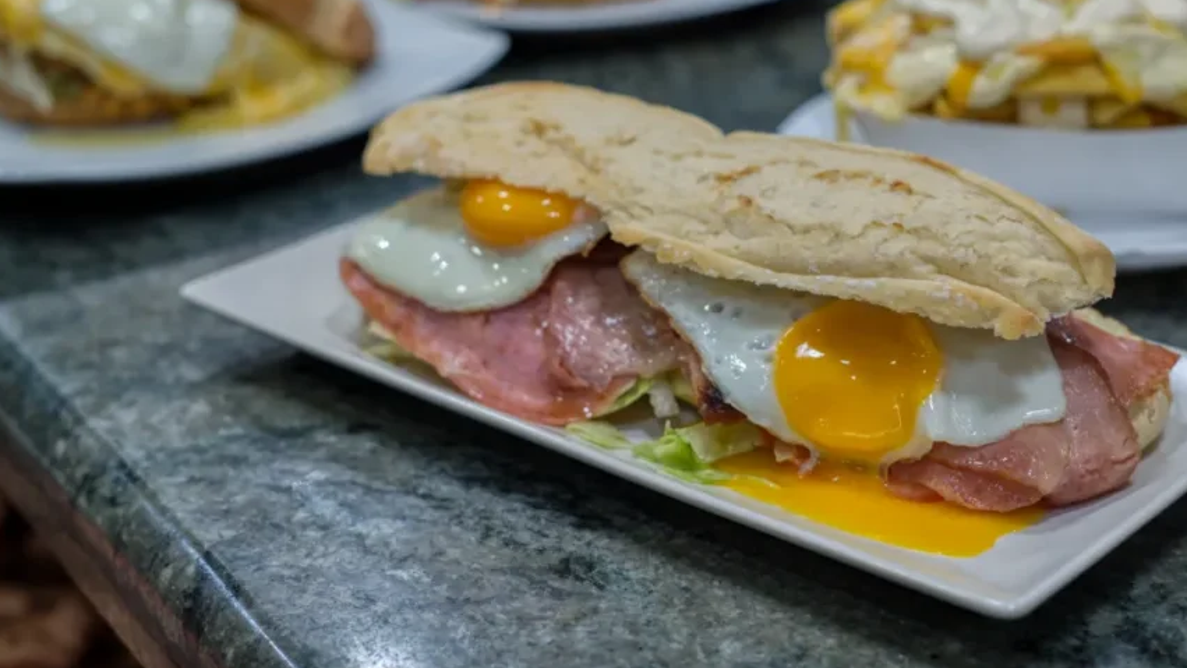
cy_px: 236
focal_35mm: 63
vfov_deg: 19.1
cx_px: 697
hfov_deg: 33.2
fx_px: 1983
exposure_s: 1/200
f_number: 3.5
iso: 800
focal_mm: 50
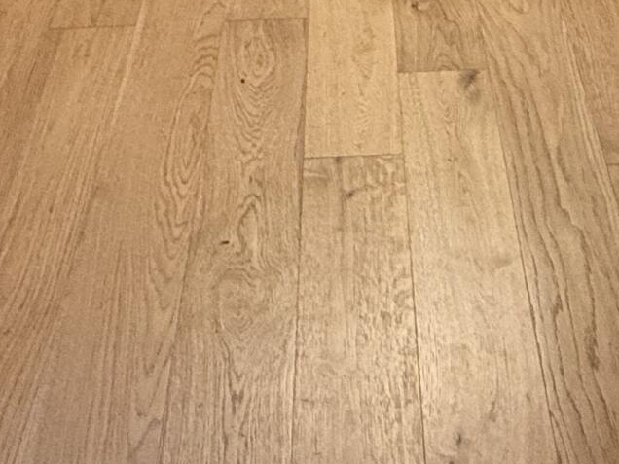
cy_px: -251
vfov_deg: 19.2
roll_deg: -0.3
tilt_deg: -23.3
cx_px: 440
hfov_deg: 29.1
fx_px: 1180
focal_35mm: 66
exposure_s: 1/60
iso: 400
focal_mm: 2.22
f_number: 2.2
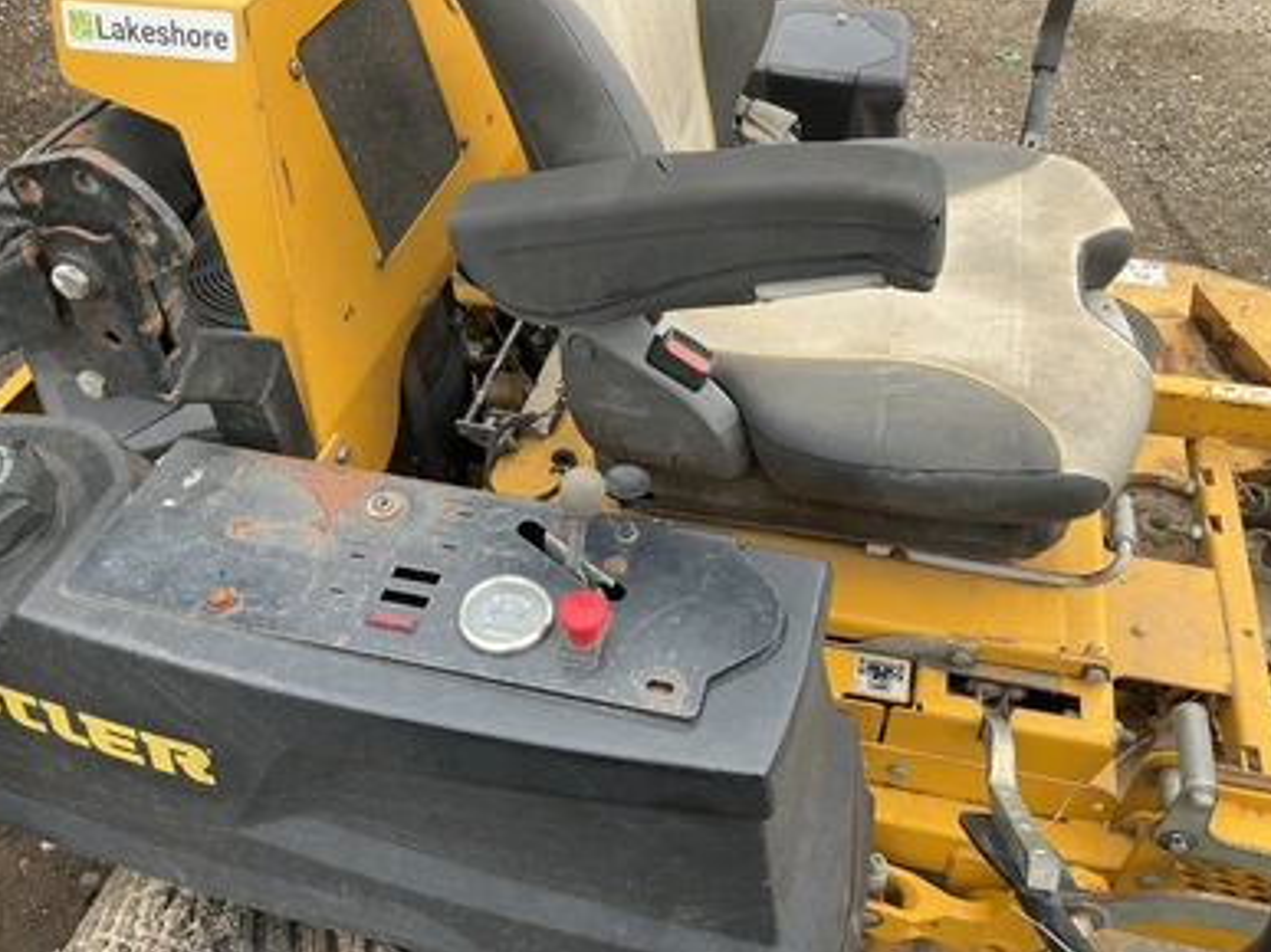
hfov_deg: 60.0
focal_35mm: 30
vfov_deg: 46.8
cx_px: 627
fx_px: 1101
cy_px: 476
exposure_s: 1/435
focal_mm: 3
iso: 25
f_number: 1.8
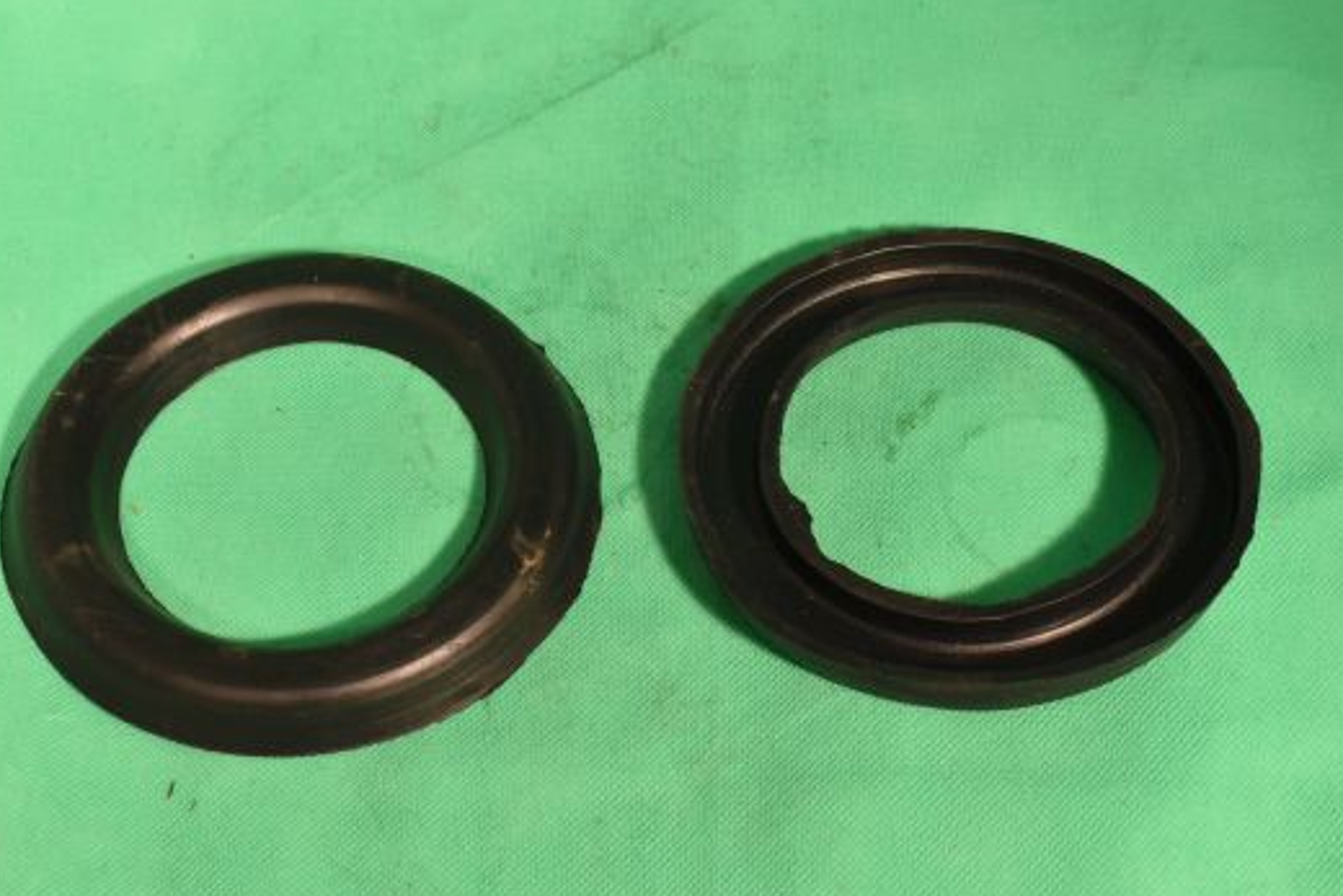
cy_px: 452
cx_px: 659
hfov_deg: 33.1
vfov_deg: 22.4
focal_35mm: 61
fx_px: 2260
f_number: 14
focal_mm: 35
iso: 2000
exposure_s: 1/60
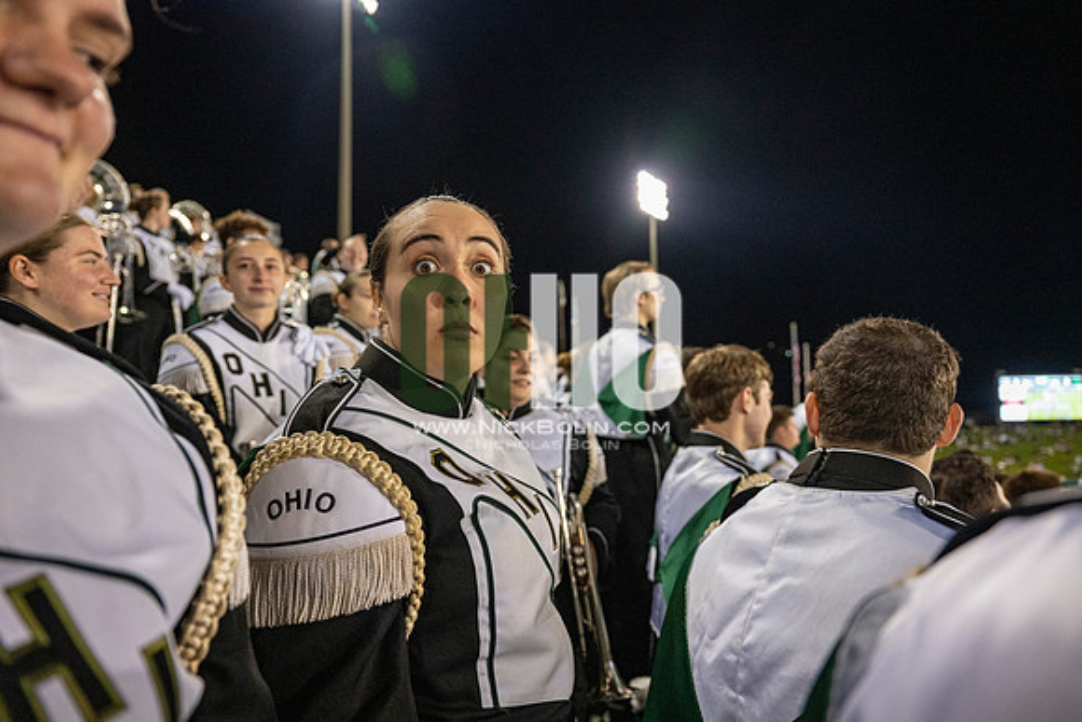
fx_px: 721
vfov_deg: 53.2
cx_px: 541
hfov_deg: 73.7
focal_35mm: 24
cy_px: 361
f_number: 3.2
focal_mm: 24
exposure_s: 1/500
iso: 2000
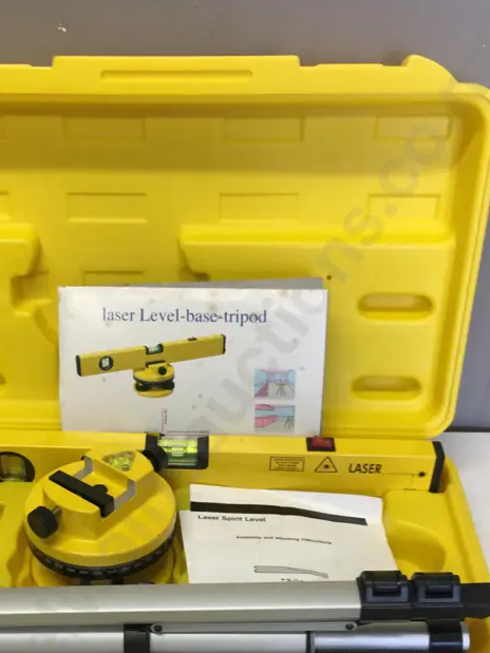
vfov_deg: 38.8
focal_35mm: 48
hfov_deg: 30.1
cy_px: 479
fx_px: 906
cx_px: 172
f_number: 2.2
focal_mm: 4.15
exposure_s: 1/33
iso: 32
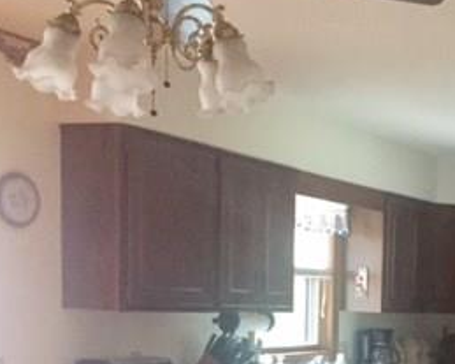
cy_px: 397
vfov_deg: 20.8
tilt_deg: -6.4
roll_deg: -2.7
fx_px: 942
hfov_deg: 25.3
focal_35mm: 70
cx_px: 494
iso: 400
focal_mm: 4.15
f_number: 2.2
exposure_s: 1/15
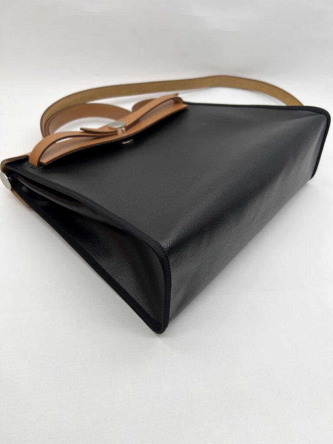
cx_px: 166
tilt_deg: -42.0
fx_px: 333
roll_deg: -7.1
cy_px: 222
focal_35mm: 26
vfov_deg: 67.3
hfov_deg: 53.1
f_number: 1.5
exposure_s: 1/165
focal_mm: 5.7
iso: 40
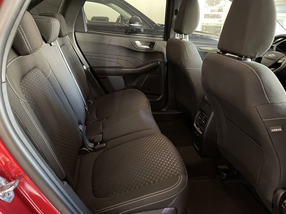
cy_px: 107
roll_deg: -1.0
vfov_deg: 53.1
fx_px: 215
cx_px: 143
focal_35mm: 26
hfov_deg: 67.3
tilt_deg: -23.4
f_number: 1.6
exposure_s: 1/25
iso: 1000
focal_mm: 4.2
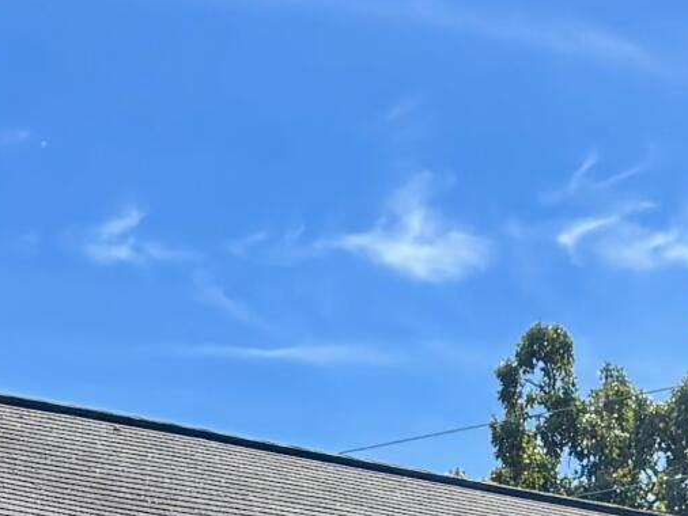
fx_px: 3062
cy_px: 1458
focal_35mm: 154
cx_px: 416
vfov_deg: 8.4
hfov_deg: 12.8
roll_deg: +0.4
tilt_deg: +0.1
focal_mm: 5.96
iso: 50
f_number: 1.6
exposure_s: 1/1295
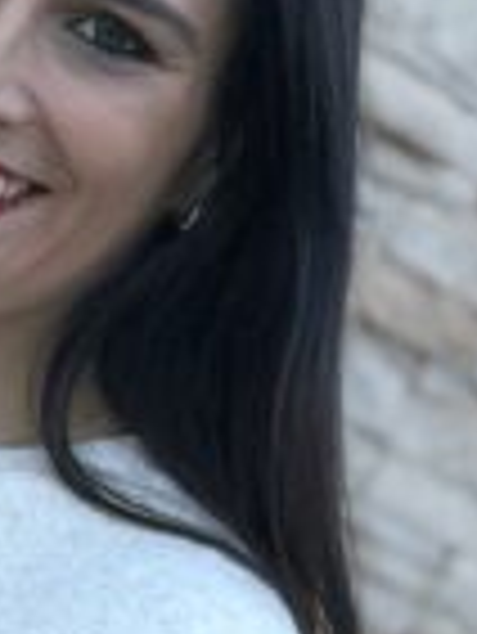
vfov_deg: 9.5
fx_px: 3742
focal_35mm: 204
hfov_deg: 7.2
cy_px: 787
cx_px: -284
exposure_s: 1/375
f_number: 1.78
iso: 64
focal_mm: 6.76
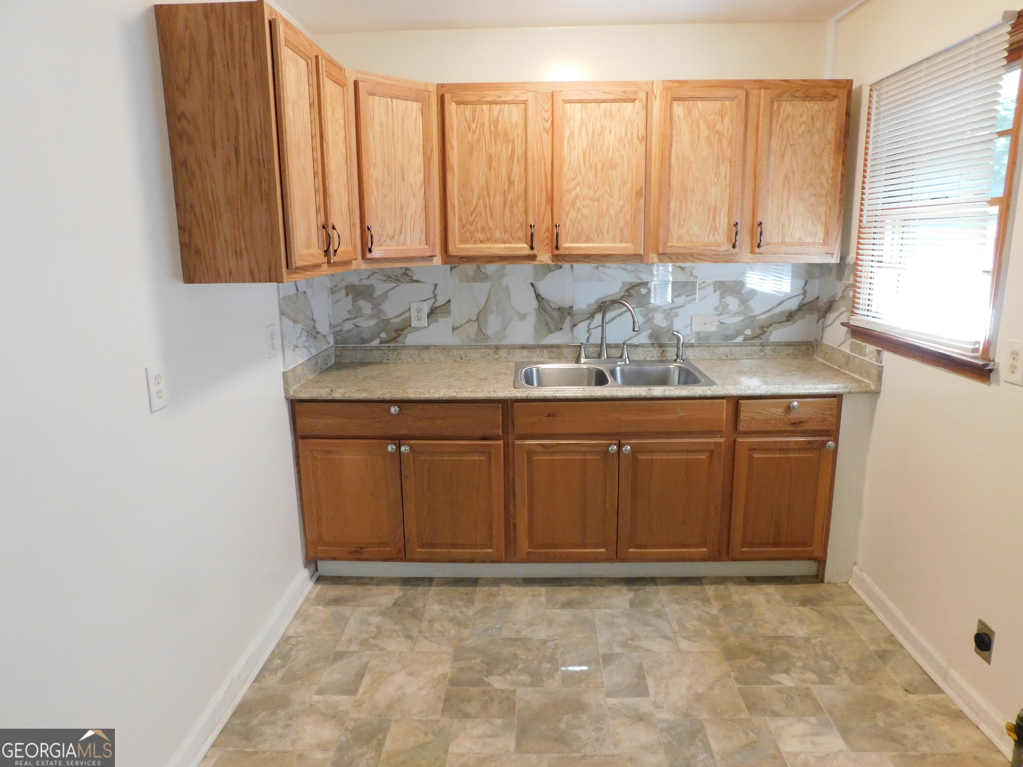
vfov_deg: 58.9
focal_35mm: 23
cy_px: 384
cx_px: 512
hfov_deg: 73.9
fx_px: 680
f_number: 3
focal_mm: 4
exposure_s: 1/25
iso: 400
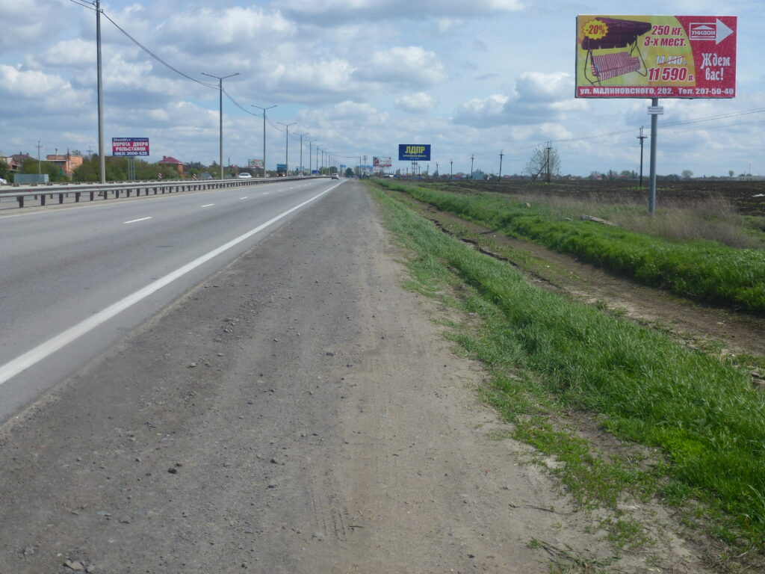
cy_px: 287
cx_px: 382
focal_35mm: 38
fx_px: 840
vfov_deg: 37.7
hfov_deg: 49.0
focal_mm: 6.8
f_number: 3.8
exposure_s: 1/1600
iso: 100
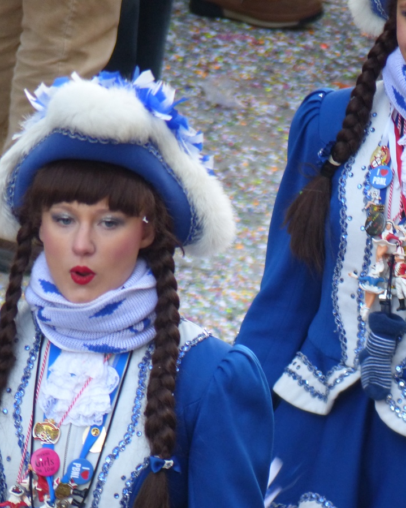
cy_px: 254
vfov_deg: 2.5
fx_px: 11765
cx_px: 233
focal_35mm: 783
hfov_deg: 2.0
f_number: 2.8
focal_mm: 108
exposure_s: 1/250
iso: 250
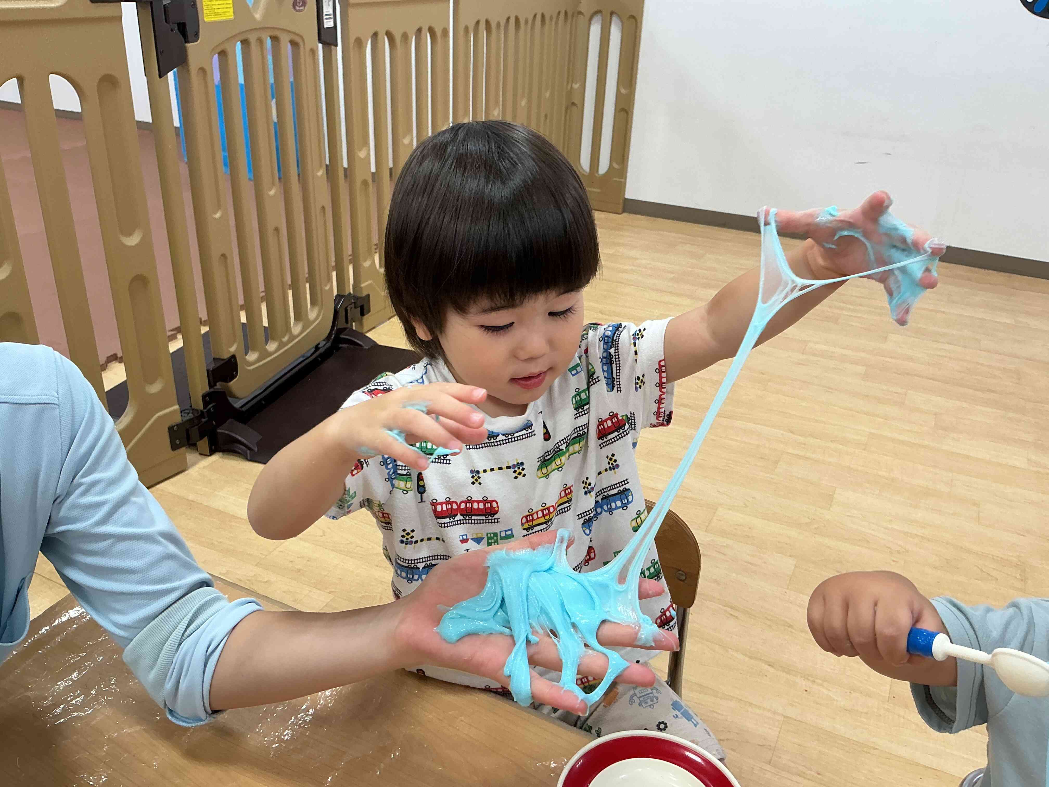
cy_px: 394
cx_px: 524
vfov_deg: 48.2
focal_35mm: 29
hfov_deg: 61.7
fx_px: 879
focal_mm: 3
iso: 40
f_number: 1.8
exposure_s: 1/60
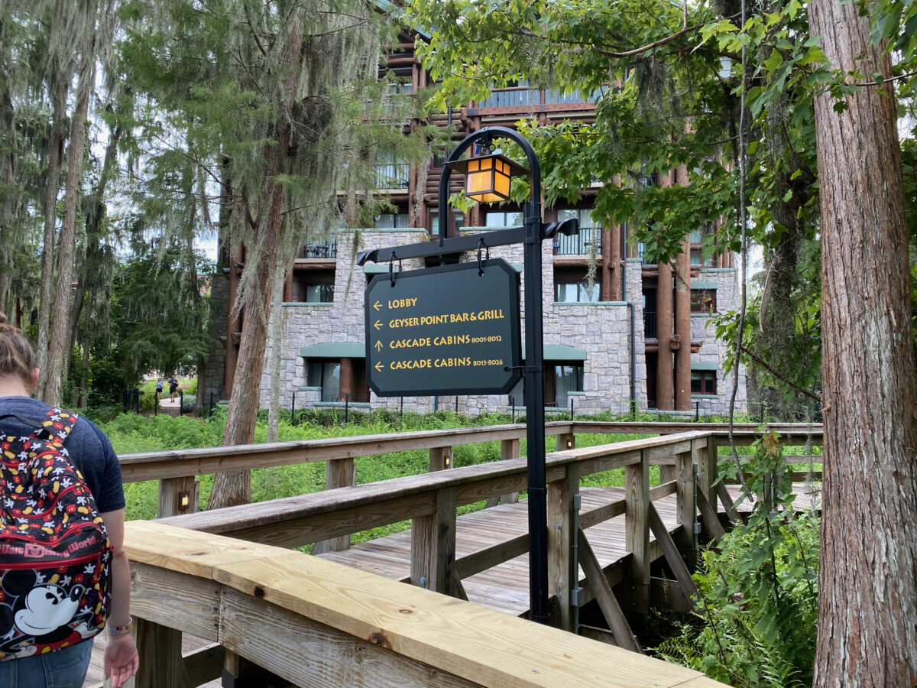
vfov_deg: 53.1
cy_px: 344
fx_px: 689
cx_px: 458
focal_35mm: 26
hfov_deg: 67.3
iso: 32
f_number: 1.8
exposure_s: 1/266
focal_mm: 4.25
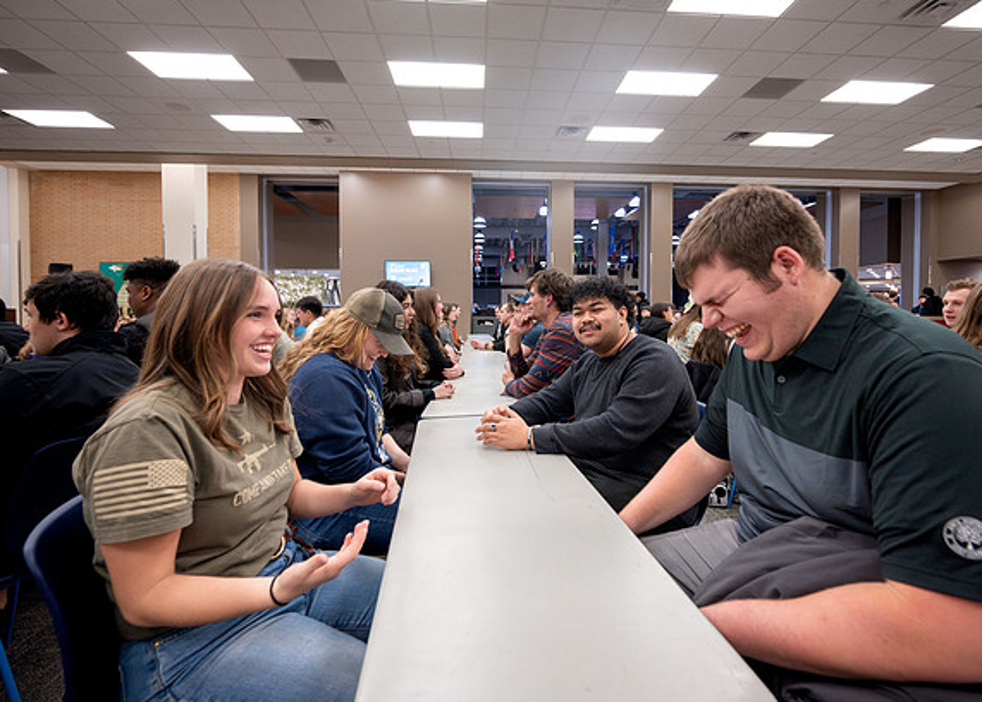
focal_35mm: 17
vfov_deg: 73.0
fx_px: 474
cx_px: 517
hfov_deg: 91.9
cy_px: 334
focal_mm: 14
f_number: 4
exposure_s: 1/200
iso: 2500
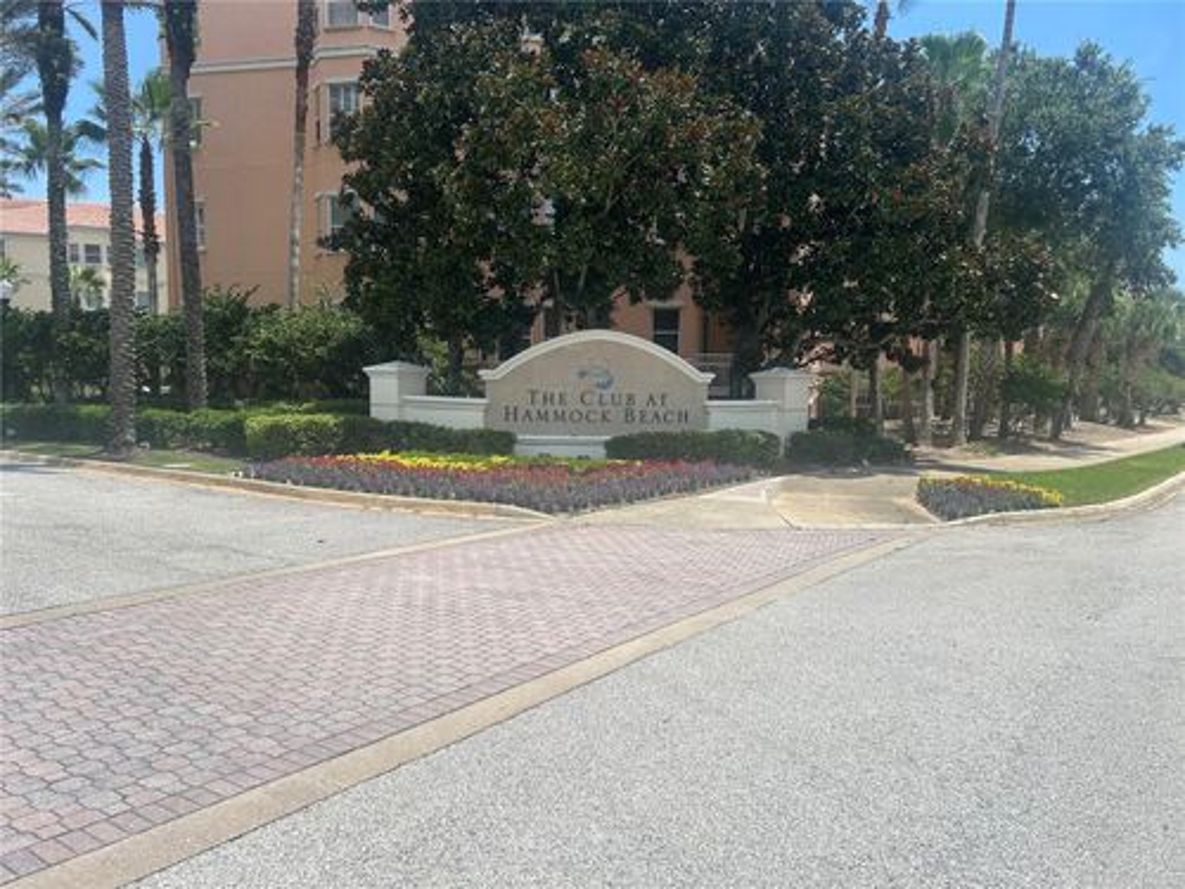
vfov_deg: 53.1
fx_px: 890
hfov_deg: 67.3
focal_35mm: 26
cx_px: 592
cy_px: 444
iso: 50
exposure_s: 1/5319
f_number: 1.5
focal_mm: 5.7
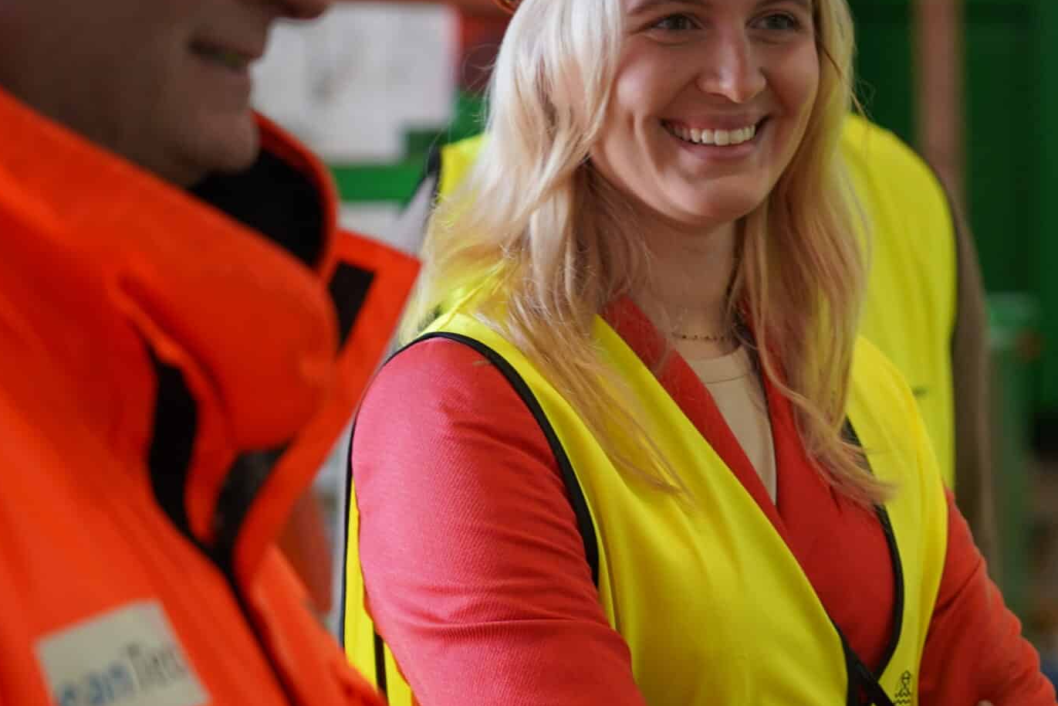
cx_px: 818
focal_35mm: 168
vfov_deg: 8.2
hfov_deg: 12.2
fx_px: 4937
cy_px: 380
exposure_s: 1/160
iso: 800
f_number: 4
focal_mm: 90
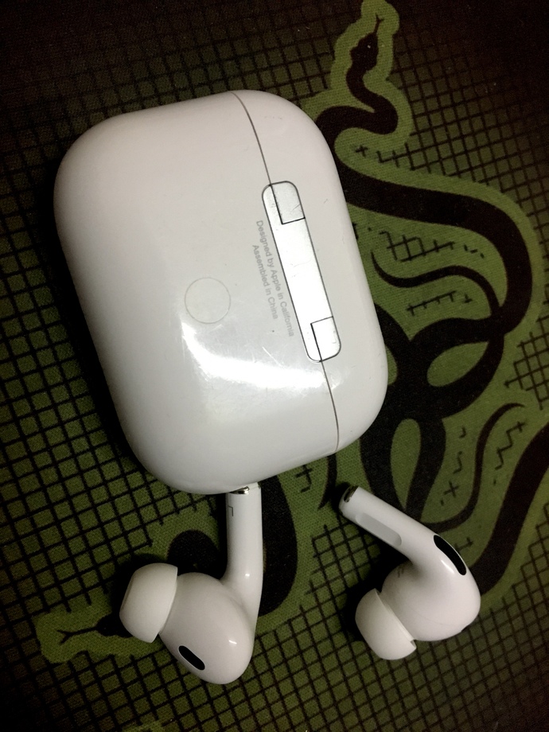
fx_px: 613
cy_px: 366
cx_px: 274
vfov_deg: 61.7
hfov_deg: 48.2
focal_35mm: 29
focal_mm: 4.15
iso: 250
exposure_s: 1/25
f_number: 2.2
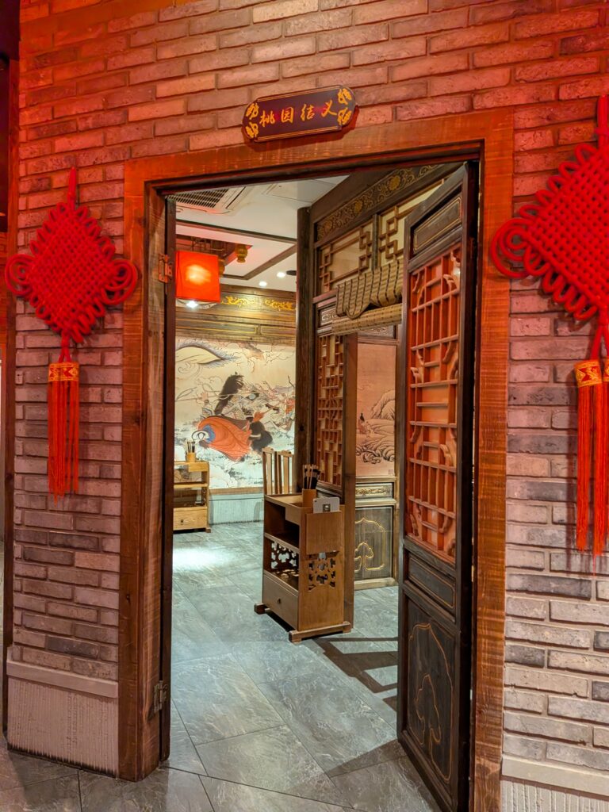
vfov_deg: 71.6
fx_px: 563
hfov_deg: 56.8
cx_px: 304
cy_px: 406
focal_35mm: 24
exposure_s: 1/100
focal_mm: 4.53
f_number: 1.7
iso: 1033
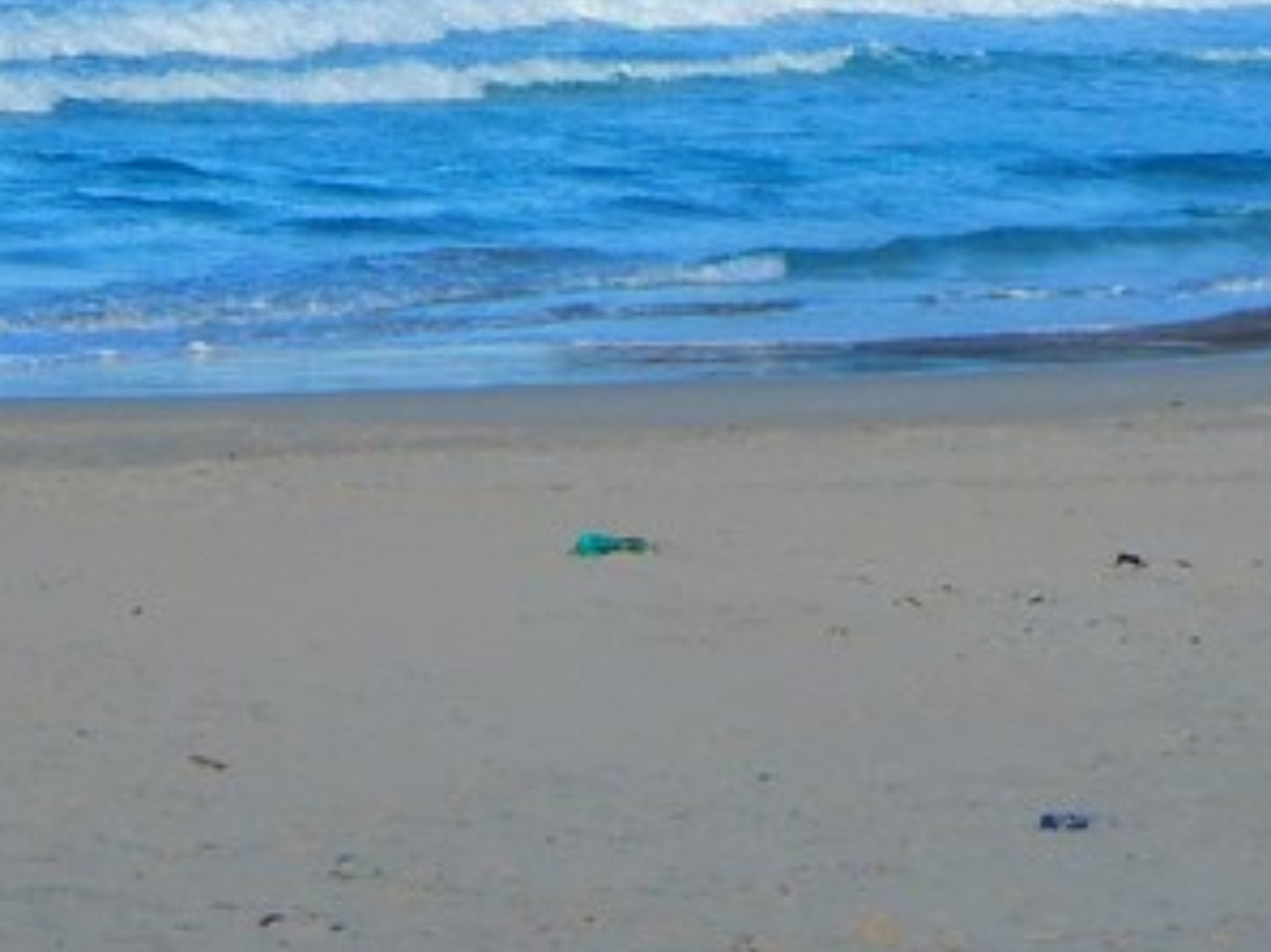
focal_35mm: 258
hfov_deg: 7.7
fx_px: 9465
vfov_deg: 5.7
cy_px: -504
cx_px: 1126
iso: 125
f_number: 4.2
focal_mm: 13.5
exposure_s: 1/1250
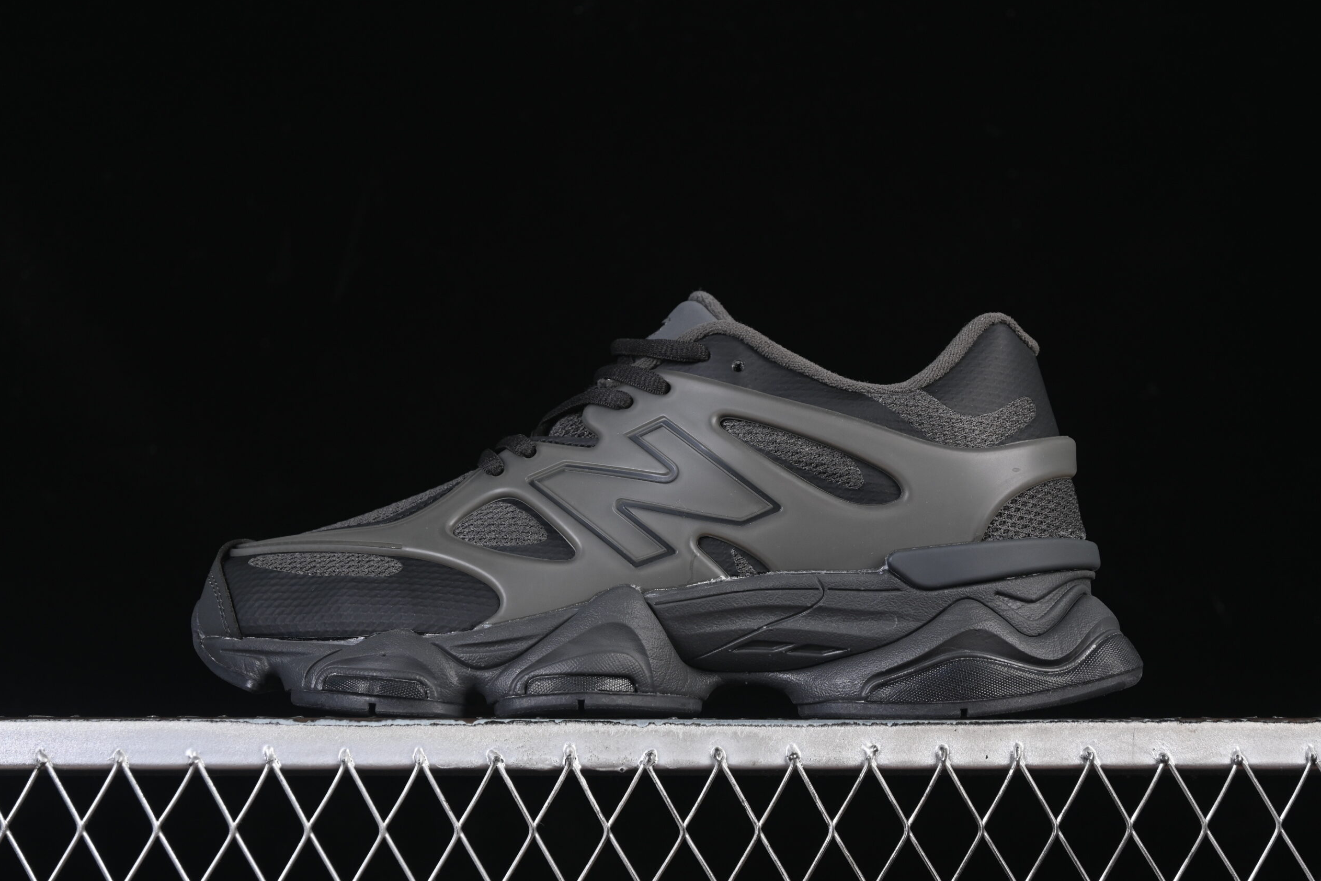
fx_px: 2789
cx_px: 667
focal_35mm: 76
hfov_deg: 26.7
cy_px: 443
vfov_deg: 17.9
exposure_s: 1/60
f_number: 6.3
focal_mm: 50
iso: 160
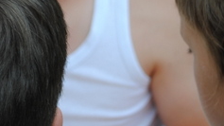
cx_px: 72
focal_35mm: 293
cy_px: -66
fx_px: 1738
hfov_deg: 7.4
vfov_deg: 4.1
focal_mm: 55
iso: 110
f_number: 5.6
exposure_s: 1/125
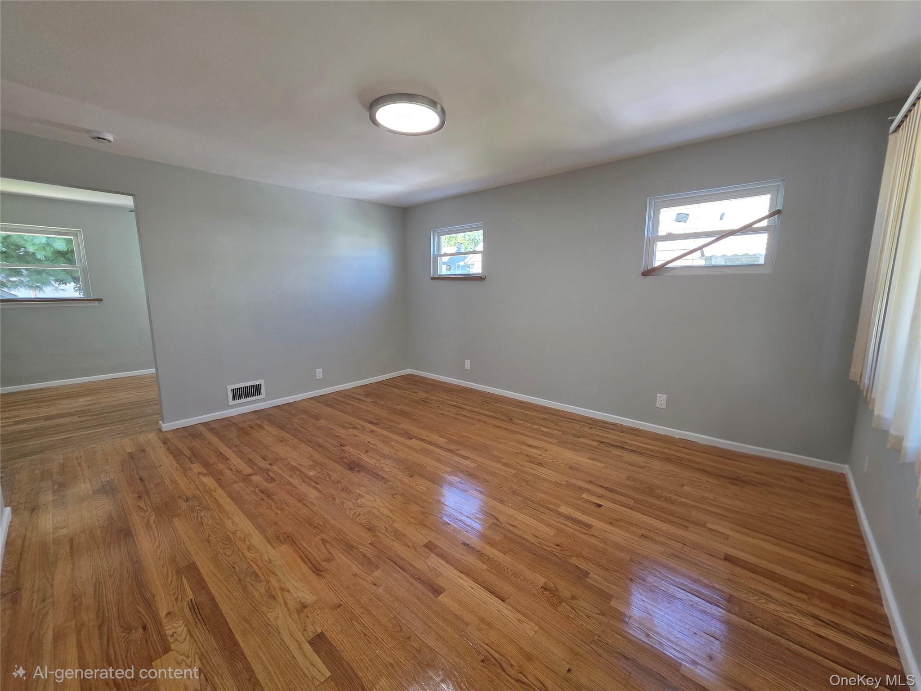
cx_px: 460
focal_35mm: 13
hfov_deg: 106.2
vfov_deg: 89.9
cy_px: 346
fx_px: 346
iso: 160
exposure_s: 1/120
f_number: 1.9
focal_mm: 2.2
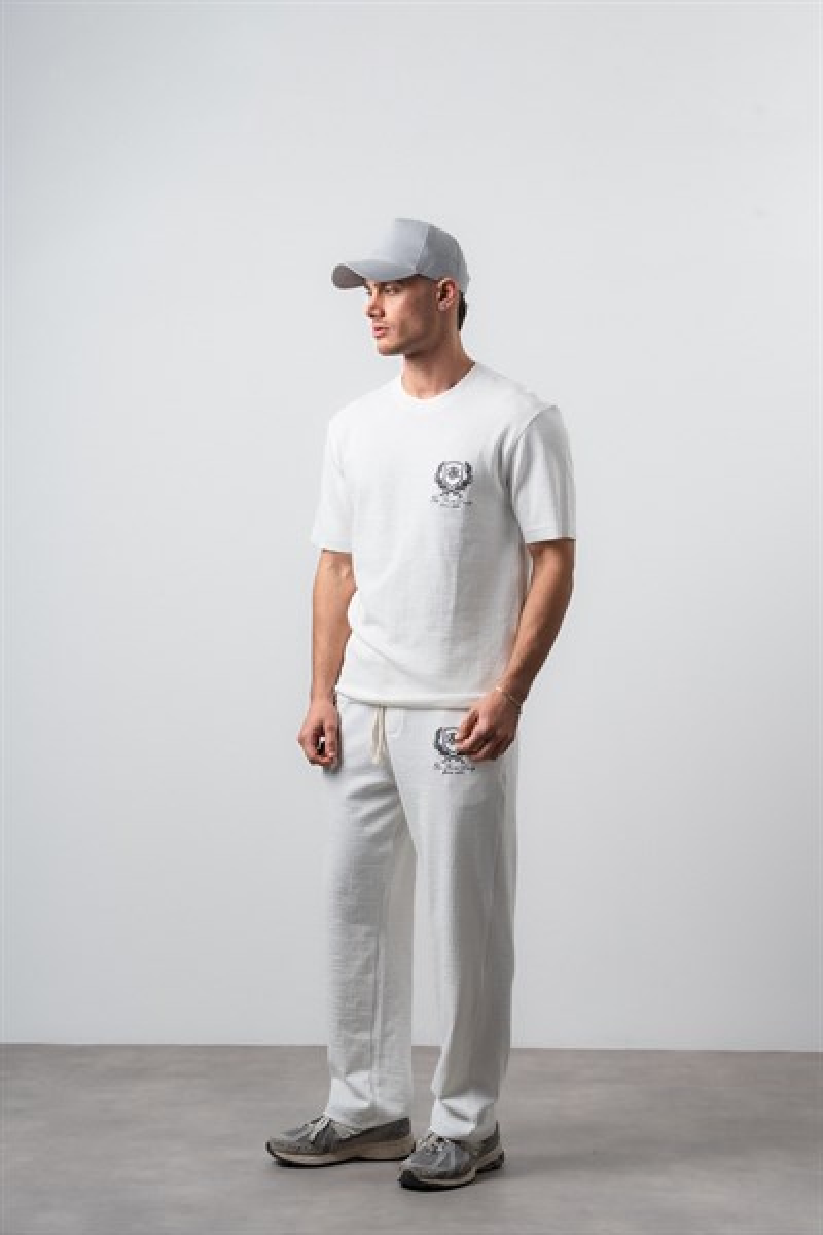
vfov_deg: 28.8
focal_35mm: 70
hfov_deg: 19.5
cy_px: 618
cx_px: 412
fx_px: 2400
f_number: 10
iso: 100
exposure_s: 1/125
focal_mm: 70
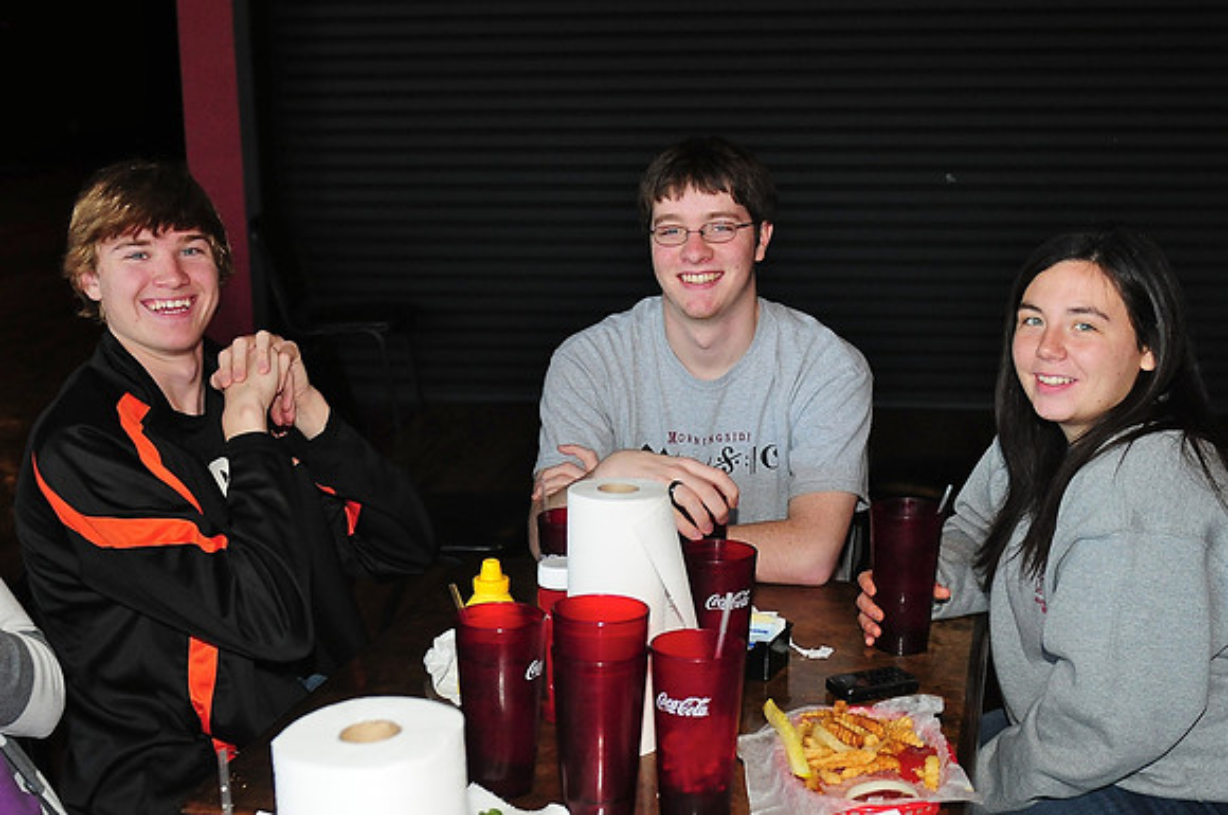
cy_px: 408
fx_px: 1226
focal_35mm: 36
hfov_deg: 53.2
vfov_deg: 36.8
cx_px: 614
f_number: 3.2
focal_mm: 24
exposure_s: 1/320
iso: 1000
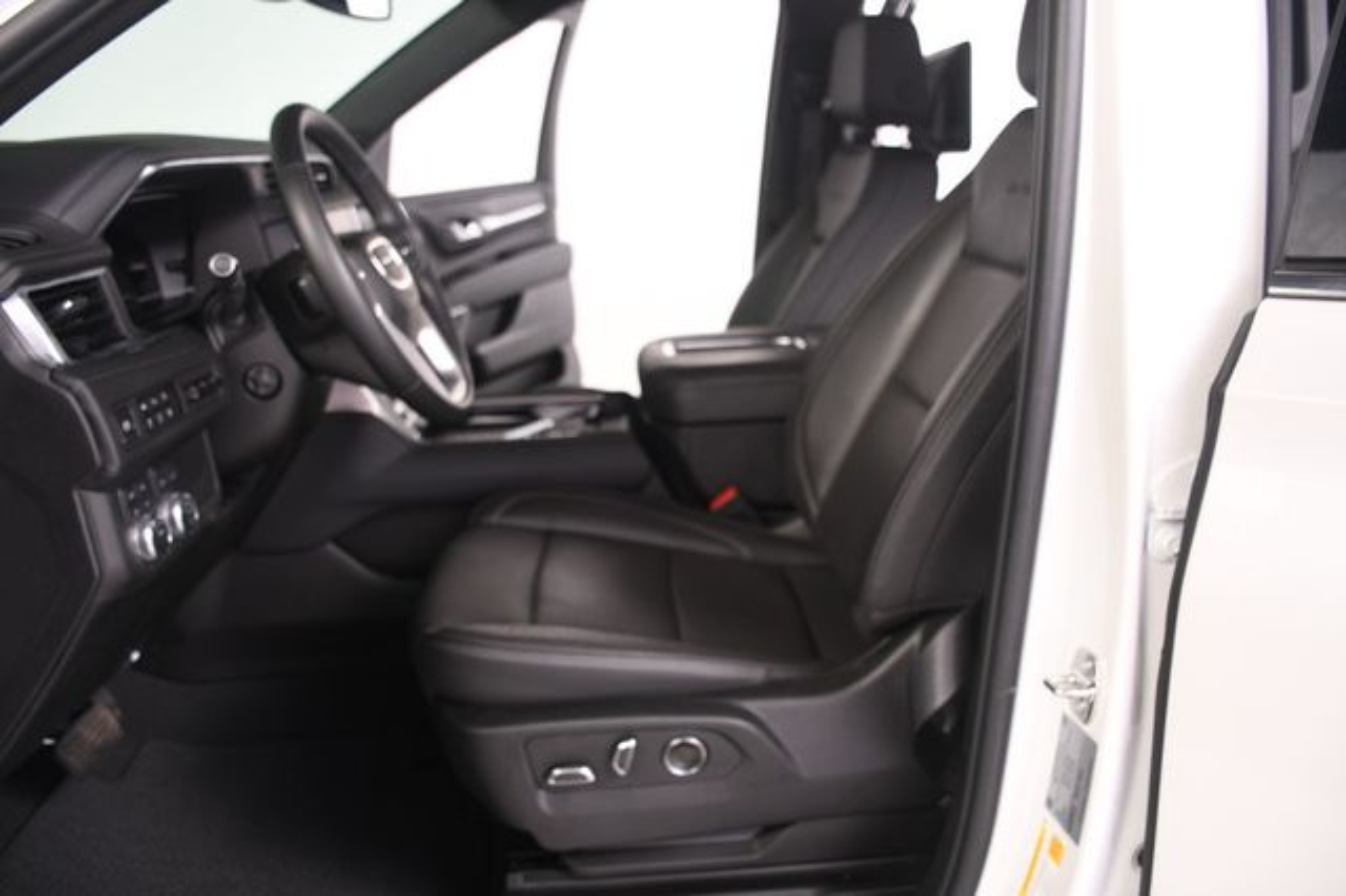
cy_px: 448
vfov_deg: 43.6
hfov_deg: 62.0
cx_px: 673
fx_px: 1121
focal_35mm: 30
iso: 100
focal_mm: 20
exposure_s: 1/160
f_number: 3.5
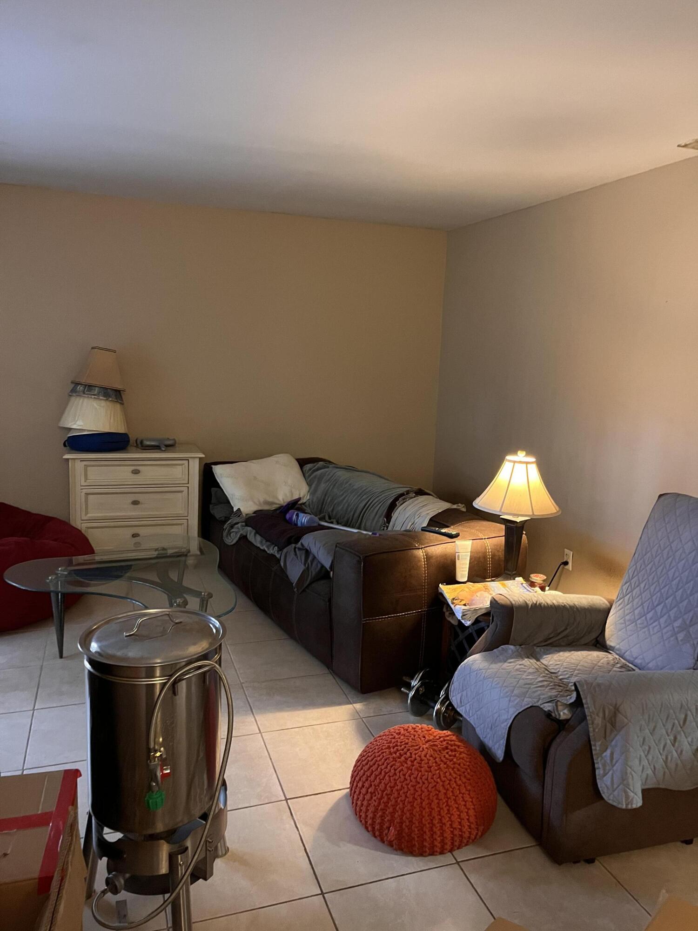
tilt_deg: -9.5
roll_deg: -1.8
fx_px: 699
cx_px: 349
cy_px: 466
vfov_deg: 67.3
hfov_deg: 53.1
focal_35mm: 26
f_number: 1.6
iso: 640
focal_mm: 5.1
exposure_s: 1/30
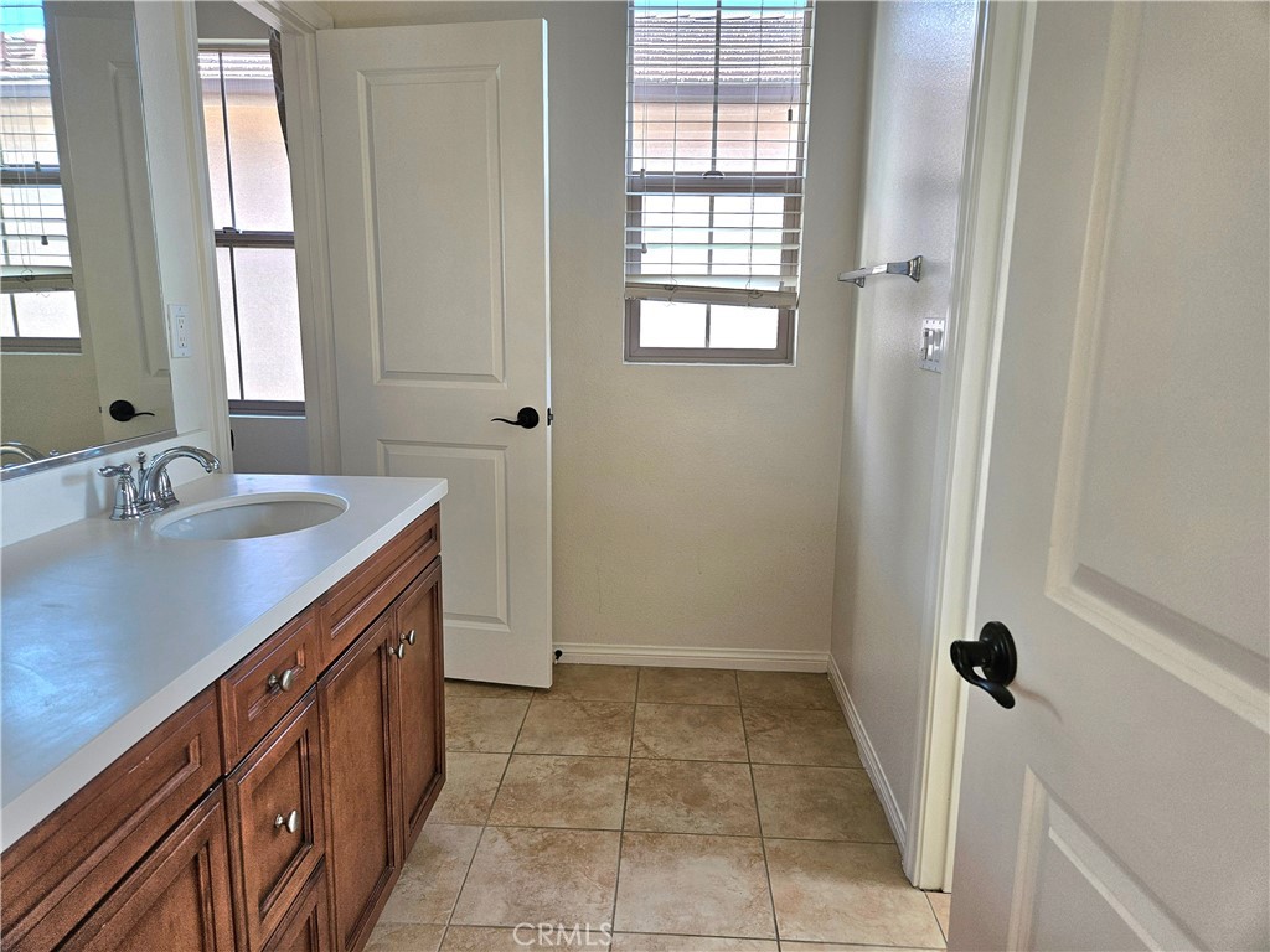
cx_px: 635
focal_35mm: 23
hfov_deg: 73.9
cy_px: 476
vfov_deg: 58.9
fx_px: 844
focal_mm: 5.4
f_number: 1.8
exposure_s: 1/182
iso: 80
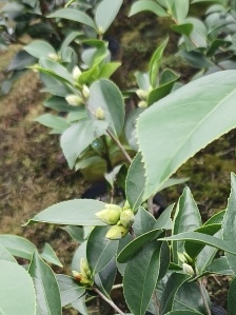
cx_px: 254
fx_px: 746
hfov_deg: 17.4
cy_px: 339
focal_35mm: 82
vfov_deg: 22.6
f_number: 1.75
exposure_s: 1/100
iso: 89
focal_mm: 5.5
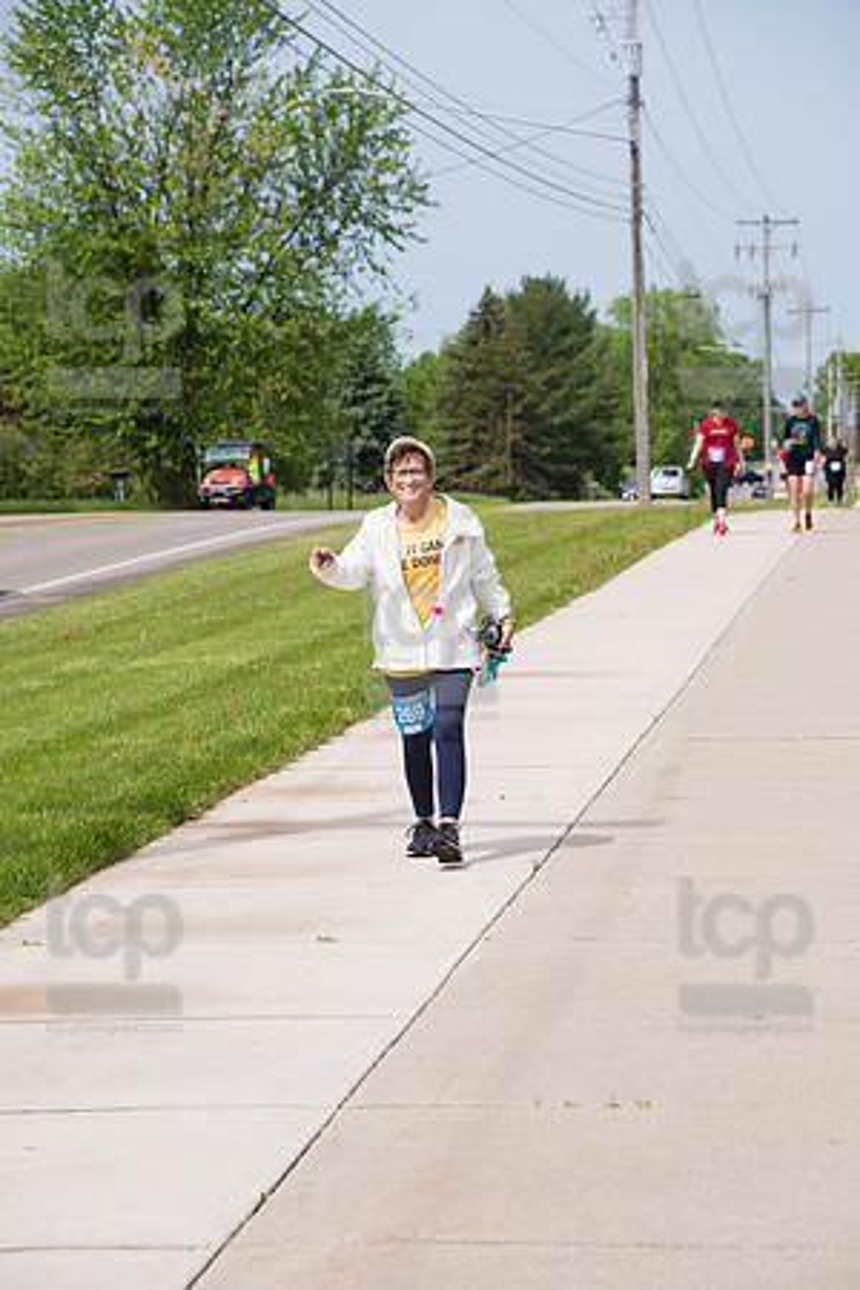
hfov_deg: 11.4
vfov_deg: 17.1
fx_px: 4300
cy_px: 645
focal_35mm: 120
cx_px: 430
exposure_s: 1/640
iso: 200
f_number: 6.3
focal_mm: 120
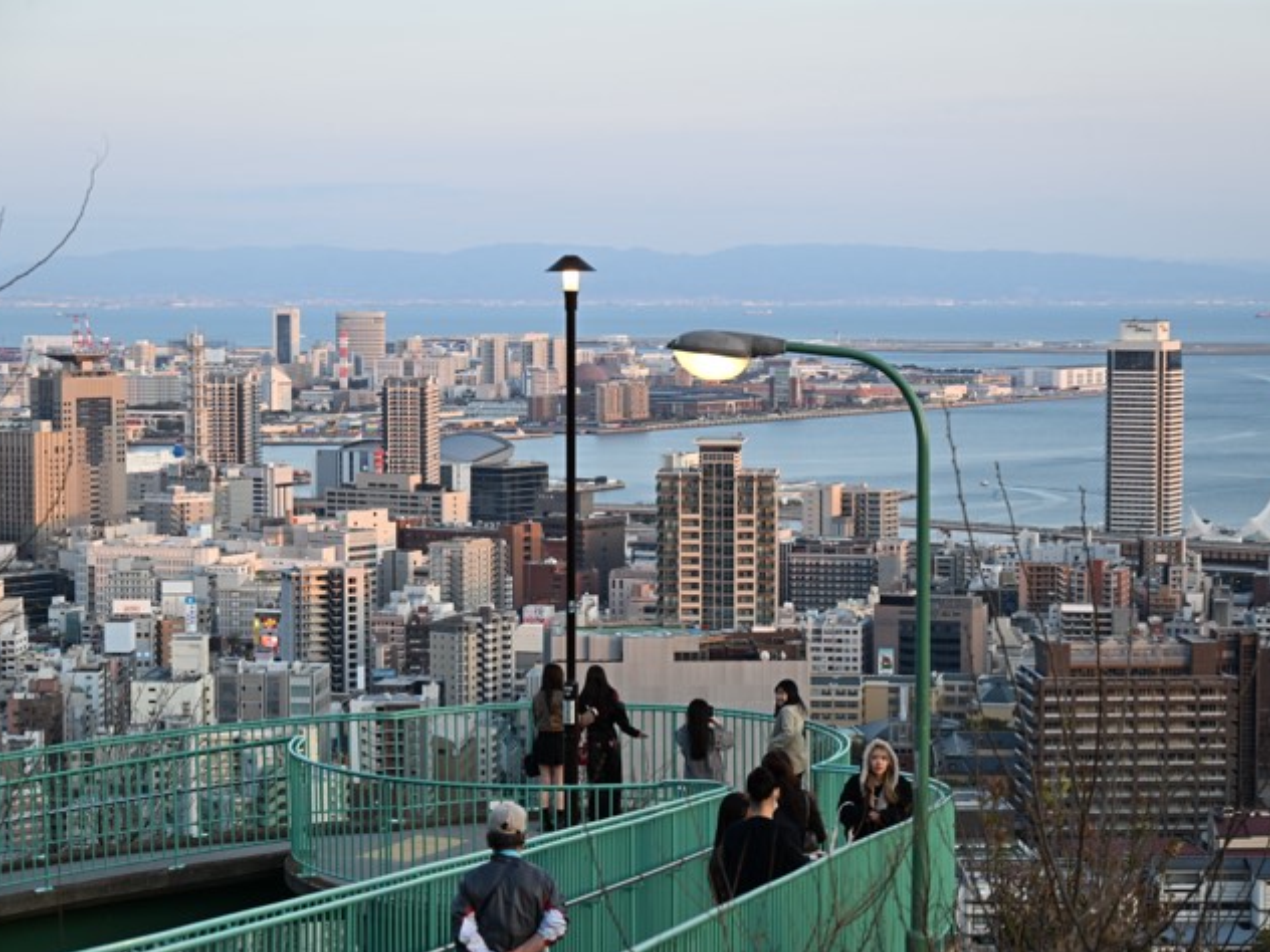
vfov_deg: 18.2
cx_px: 661
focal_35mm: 81
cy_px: 476
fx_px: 2972
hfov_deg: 24.1
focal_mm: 74
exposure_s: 1/60
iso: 160
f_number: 6
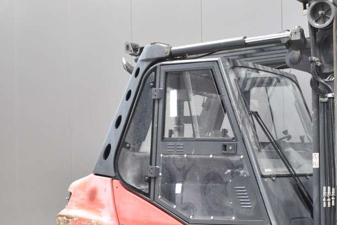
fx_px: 665
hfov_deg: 28.0
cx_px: 261
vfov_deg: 19.1
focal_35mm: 71
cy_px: 172
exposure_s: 1/20
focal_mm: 24
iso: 1600
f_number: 5
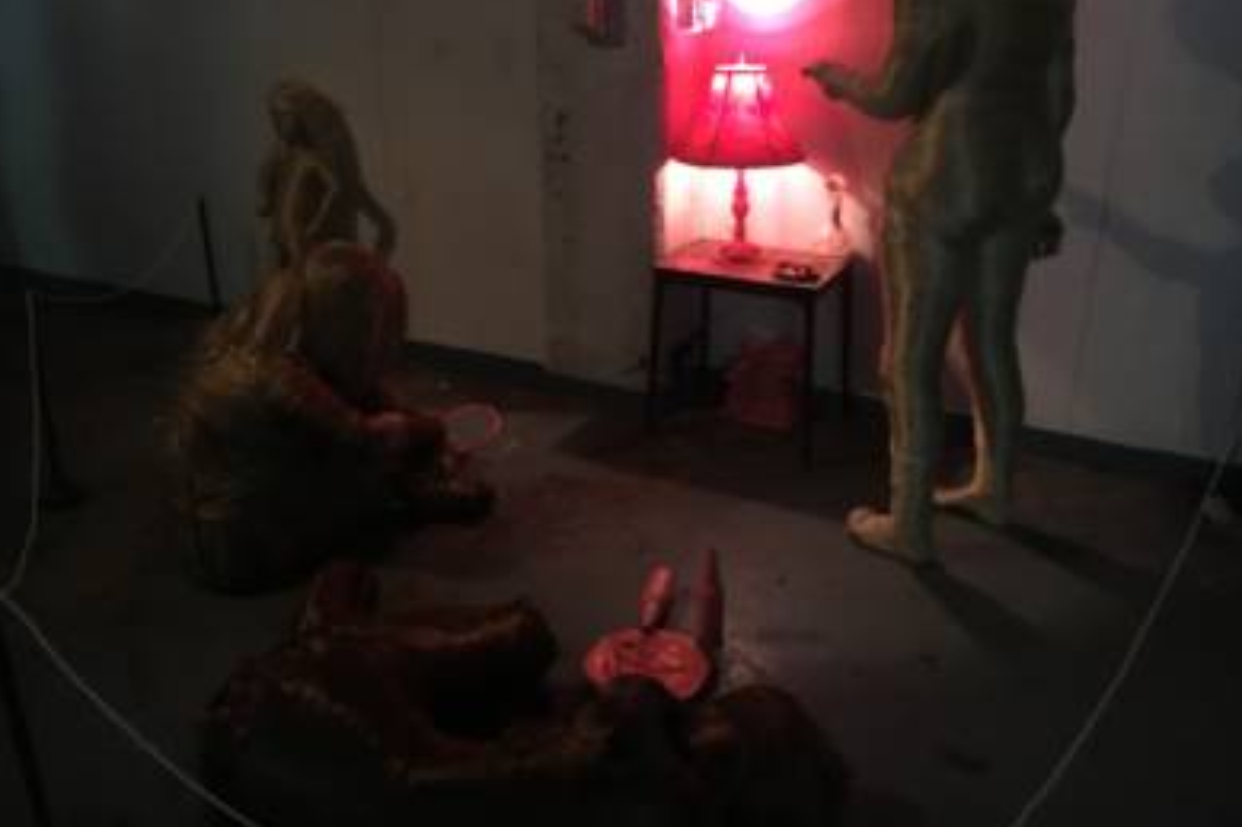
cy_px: 364
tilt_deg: -19.3
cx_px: 613
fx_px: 1069
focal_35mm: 31
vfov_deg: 42.2
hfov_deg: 60.3
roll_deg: +0.7
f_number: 2.2
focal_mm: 4.15
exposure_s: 1/15
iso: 500
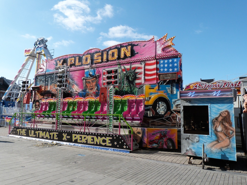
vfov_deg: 54.9
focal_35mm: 25
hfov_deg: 69.4
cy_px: 92
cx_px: 124
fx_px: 178
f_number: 5.6
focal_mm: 4.5
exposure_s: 1/320
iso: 100
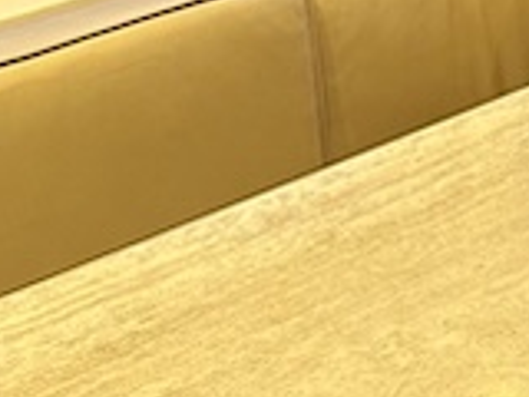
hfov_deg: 13.1
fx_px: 2292
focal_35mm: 150
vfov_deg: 9.8
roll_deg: +1.0
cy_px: 433
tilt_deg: -27.0
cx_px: 142
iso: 200
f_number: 1.78
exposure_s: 1/60
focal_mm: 6.86
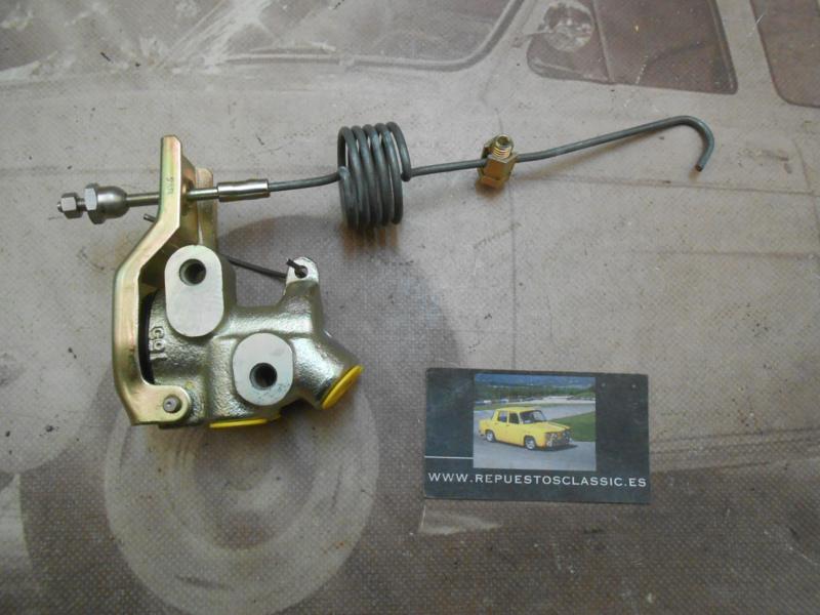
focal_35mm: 26
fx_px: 616
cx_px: 410
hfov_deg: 67.3
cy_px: 308
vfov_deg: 53.1
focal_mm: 4.6
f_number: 3.5
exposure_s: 1/30
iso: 400
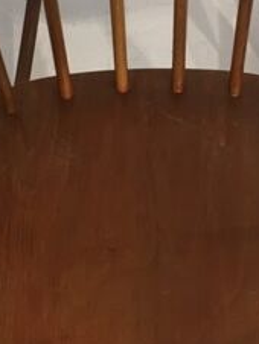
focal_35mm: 82
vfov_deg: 23.6
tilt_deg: -67.9
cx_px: 146
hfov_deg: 18.0
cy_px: 94
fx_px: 817
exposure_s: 1/33
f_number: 2.2
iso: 100
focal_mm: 4.15
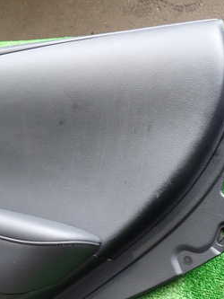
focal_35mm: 45
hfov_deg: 30.8
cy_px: 163
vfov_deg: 42.0
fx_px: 388
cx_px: 24
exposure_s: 1/60
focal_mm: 4.5
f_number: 2
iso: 160
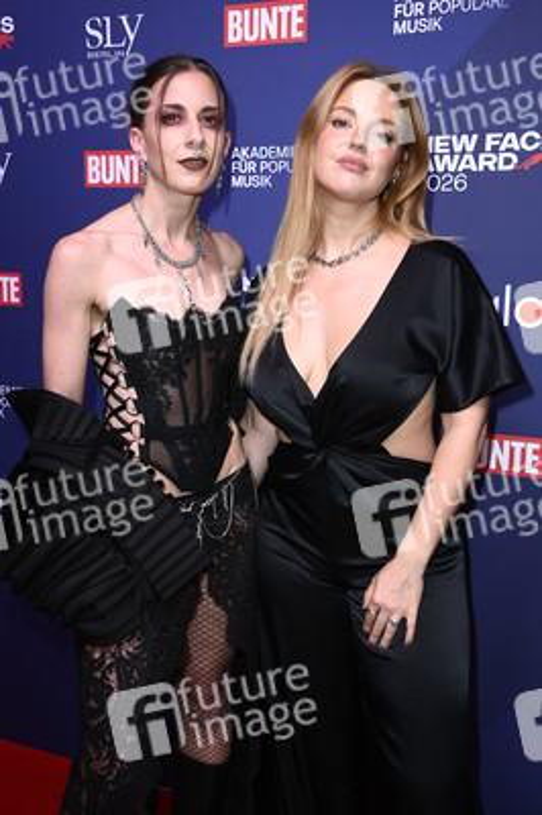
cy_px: 408
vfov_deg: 46.4
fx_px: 950
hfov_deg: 31.8
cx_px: 271
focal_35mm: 42
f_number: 5.6
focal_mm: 42
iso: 800
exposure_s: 1/250
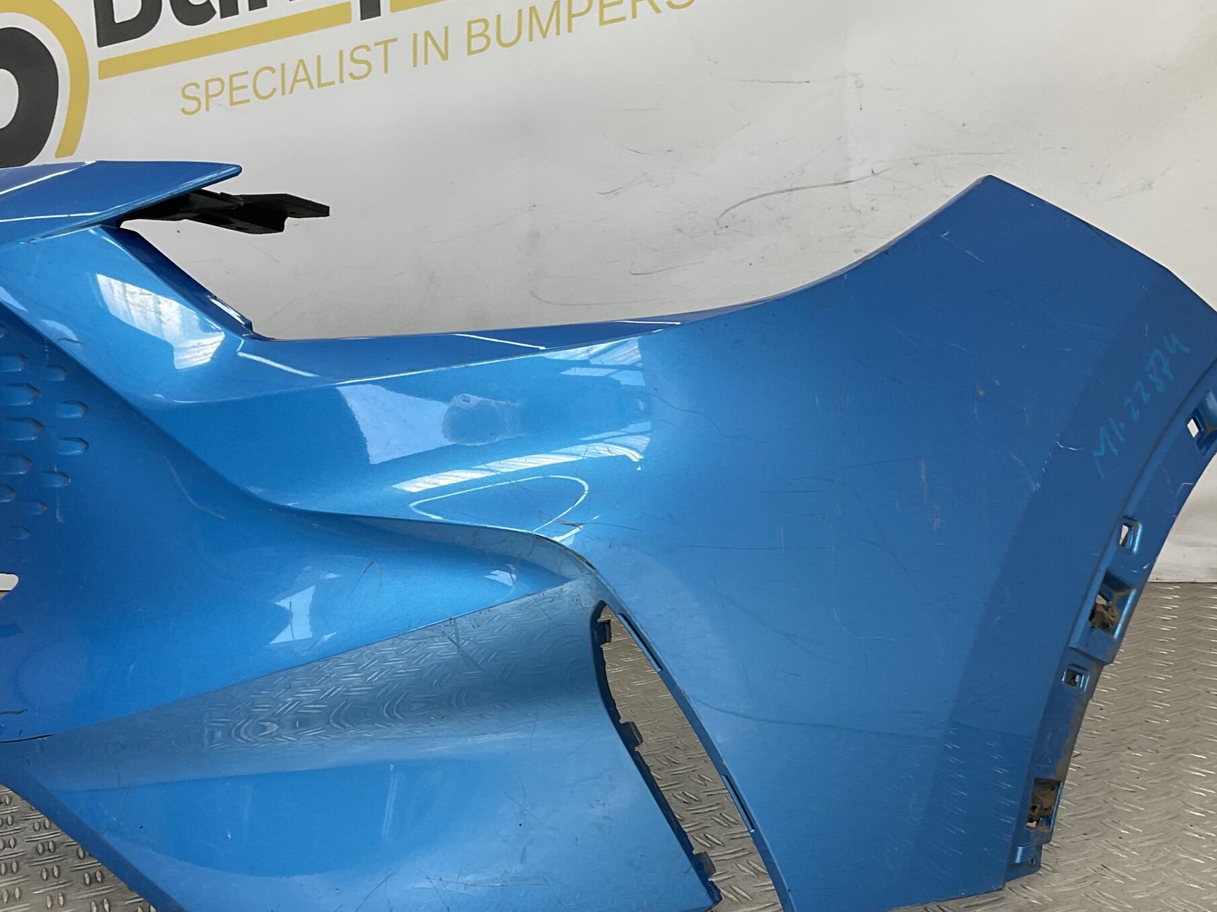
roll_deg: +5.3
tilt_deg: -13.7
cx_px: 425
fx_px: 1441
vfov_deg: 34.9
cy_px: 586
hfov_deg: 45.2
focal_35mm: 41
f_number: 1.8
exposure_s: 1/177
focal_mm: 3
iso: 16
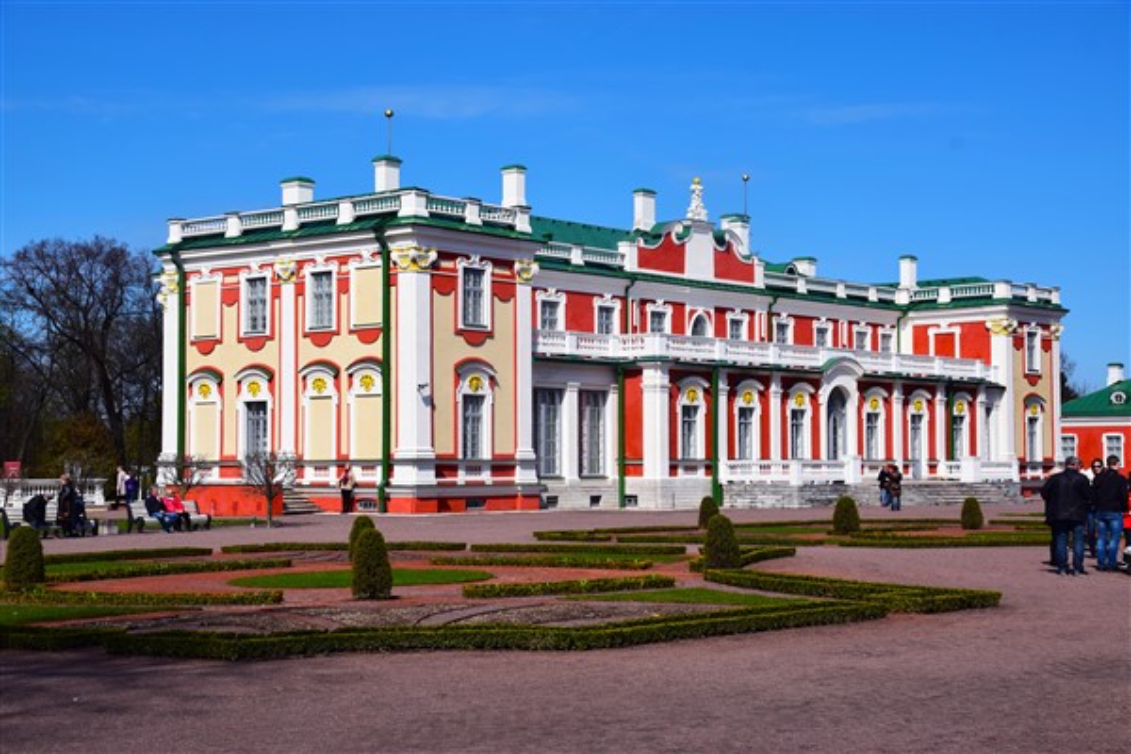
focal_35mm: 57
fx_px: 1791
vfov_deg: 23.8
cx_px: 566
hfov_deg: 35.1
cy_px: 377
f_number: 11
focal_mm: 38
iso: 200
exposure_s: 1/640
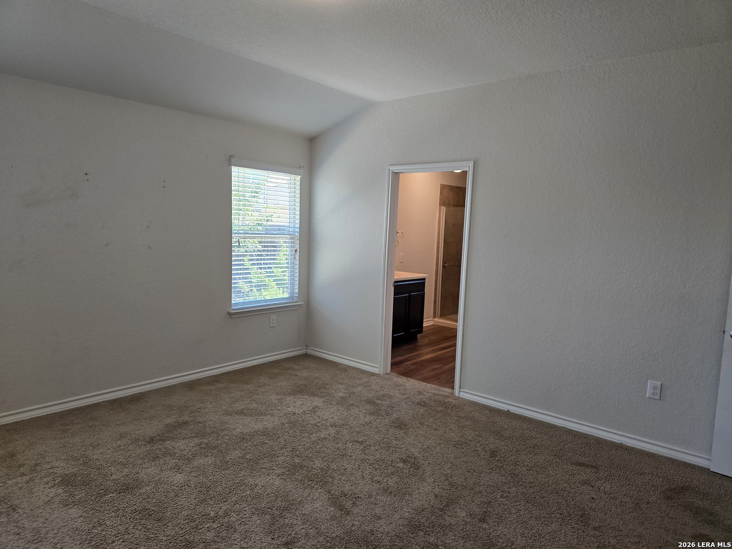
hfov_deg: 73.9
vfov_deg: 58.9
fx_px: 486
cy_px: 274
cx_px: 366
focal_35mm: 23
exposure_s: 1/120
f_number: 1.7
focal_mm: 6.3
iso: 125
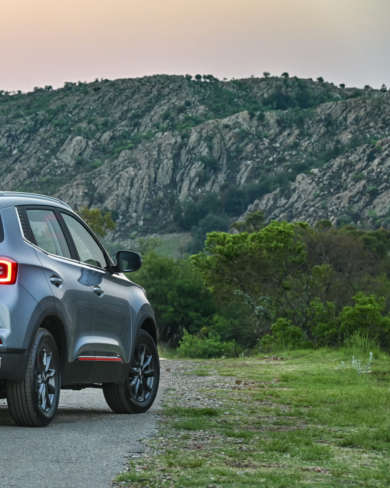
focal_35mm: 156
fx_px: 2251
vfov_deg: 12.4
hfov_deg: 9.9
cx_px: 41
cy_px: 244
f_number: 8
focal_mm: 110
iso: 500
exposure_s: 1/15
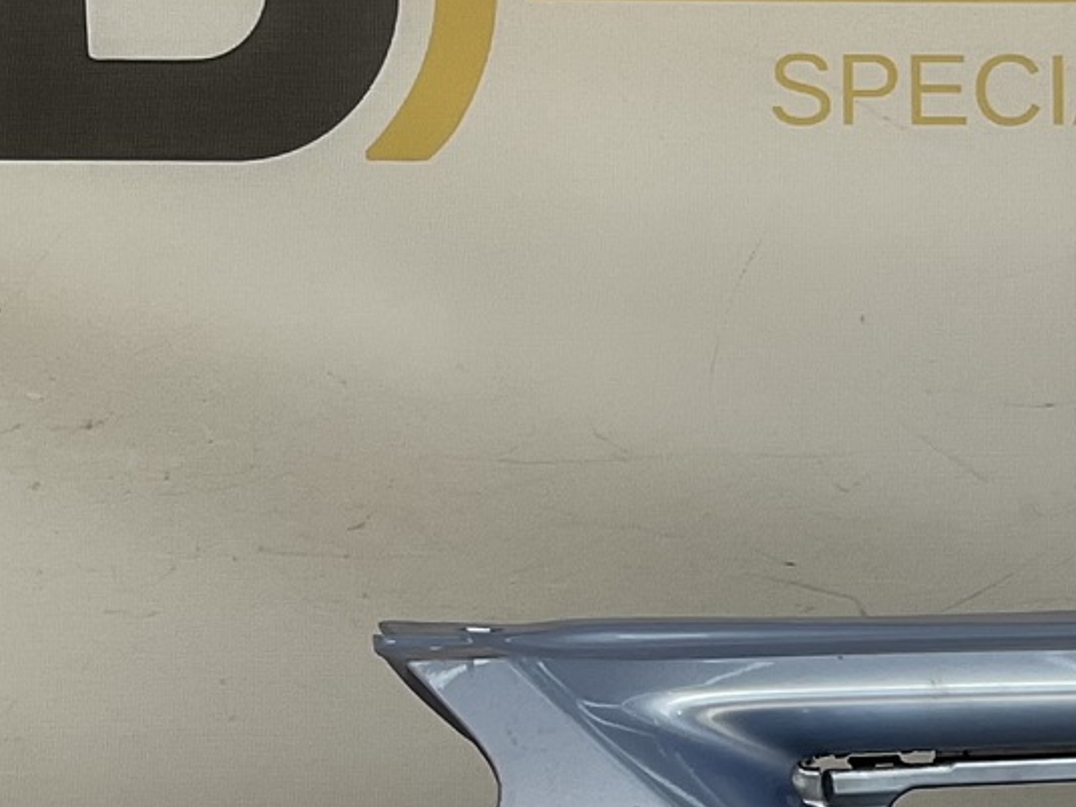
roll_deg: -1.4
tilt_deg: -9.0
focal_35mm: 109
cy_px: 913
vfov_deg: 13.3
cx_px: 1022
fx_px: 3388
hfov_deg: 17.7
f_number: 1.8
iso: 16
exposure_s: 1/691
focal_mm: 3
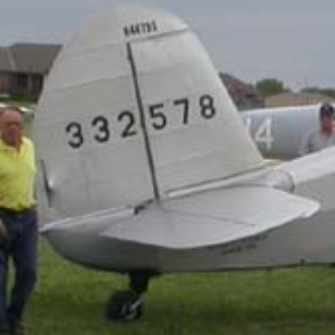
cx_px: 616
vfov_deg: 8.5
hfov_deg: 8.1
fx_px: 2266
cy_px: 143
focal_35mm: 207
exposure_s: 1/268
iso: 100
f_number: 6.7
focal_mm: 7.85
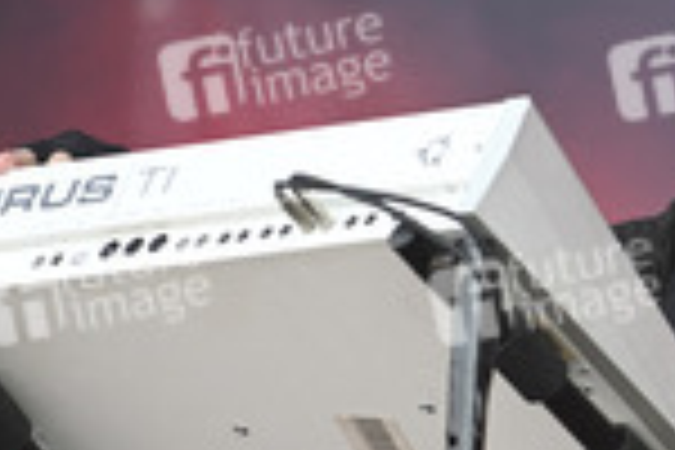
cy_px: 405
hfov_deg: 3.4
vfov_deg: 2.3
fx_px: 11287
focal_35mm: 602
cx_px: 605
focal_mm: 200
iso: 320
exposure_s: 1/400
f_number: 2.8
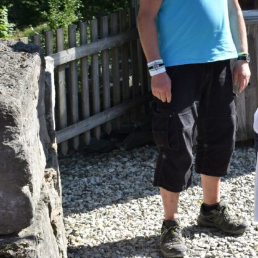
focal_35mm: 106
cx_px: 209
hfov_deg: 16.3
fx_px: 894
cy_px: 53
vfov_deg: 16.3
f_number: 8
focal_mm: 34
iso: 250
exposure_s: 1/250
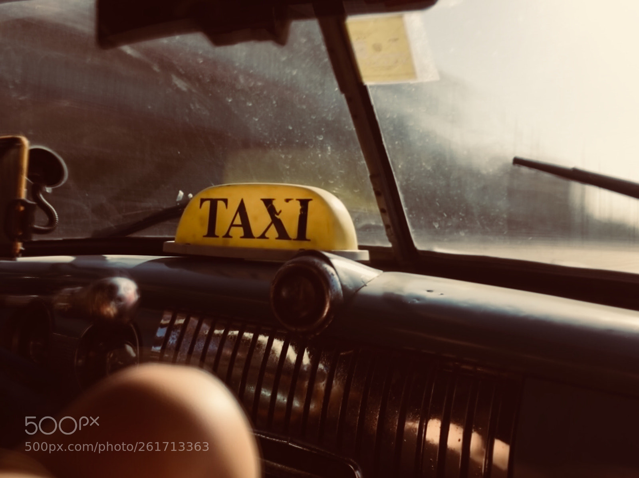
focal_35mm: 29
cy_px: 239
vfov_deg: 48.2
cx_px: 320
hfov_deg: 61.7
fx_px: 535
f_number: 2.2
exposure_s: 1/1748
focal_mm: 4.15
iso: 25
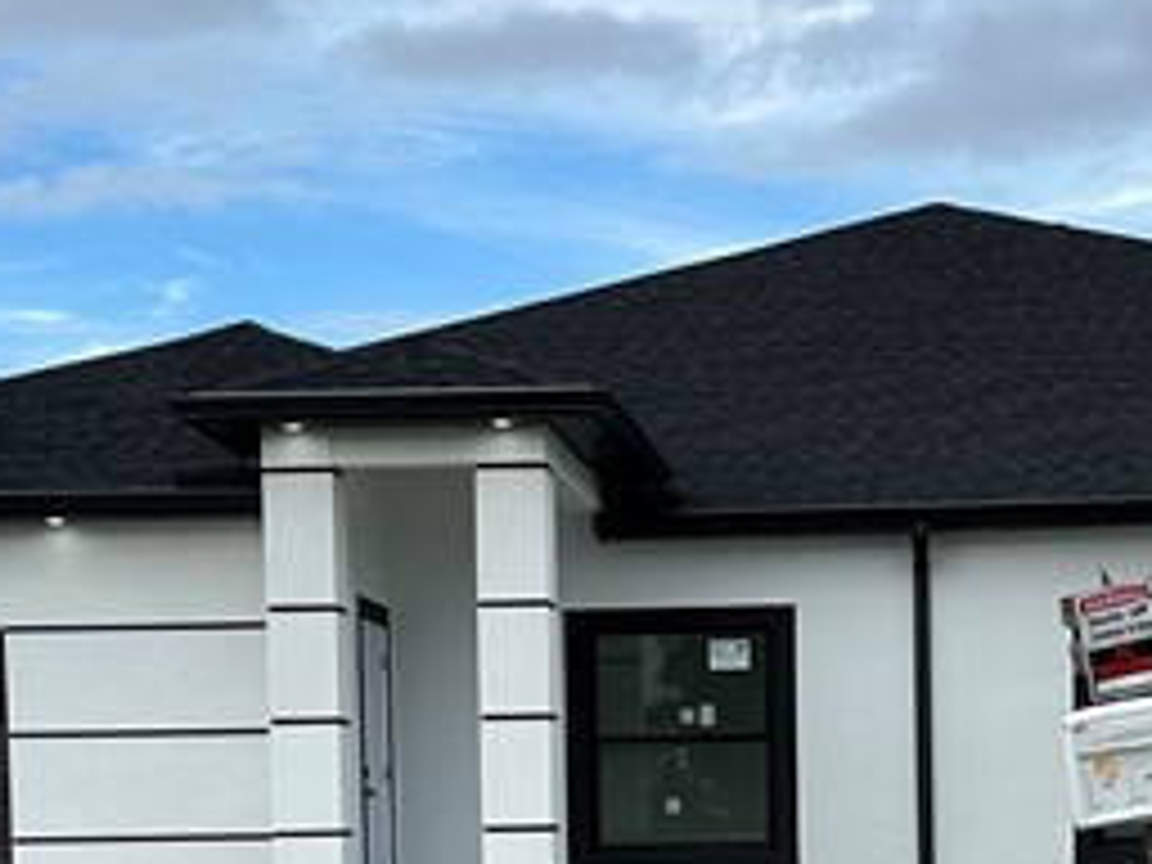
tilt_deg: -2.3
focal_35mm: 96
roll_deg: +1.2
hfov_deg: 20.4
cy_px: 1030
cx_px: 693
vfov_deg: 14.9
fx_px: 3195
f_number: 1.78
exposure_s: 1/2203
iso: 80
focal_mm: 6.86
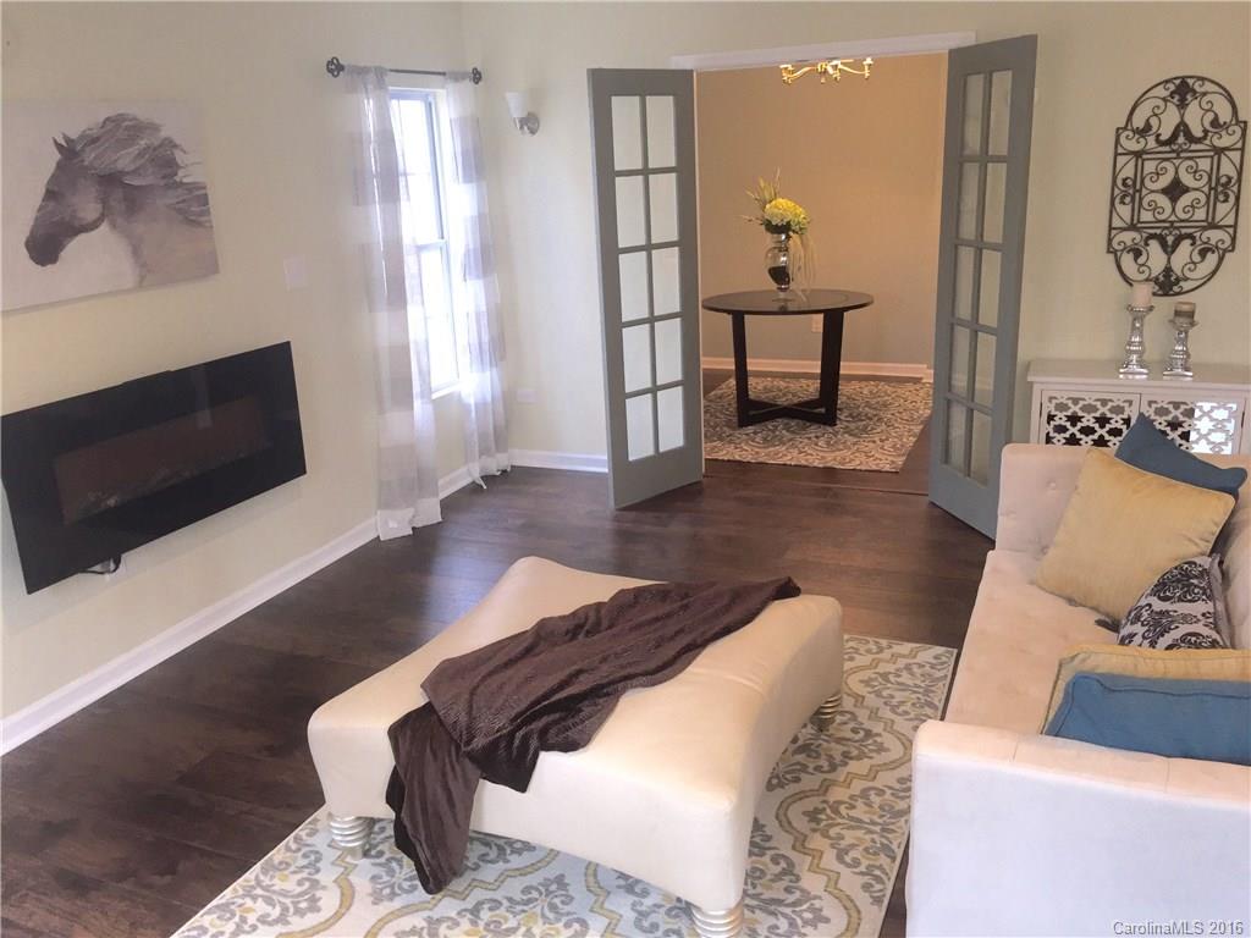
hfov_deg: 61.7
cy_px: 469
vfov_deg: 48.2
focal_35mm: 29
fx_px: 1048
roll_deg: +3.2
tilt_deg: -15.6
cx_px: 626
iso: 64
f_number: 2.2
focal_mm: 4.15
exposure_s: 1/30
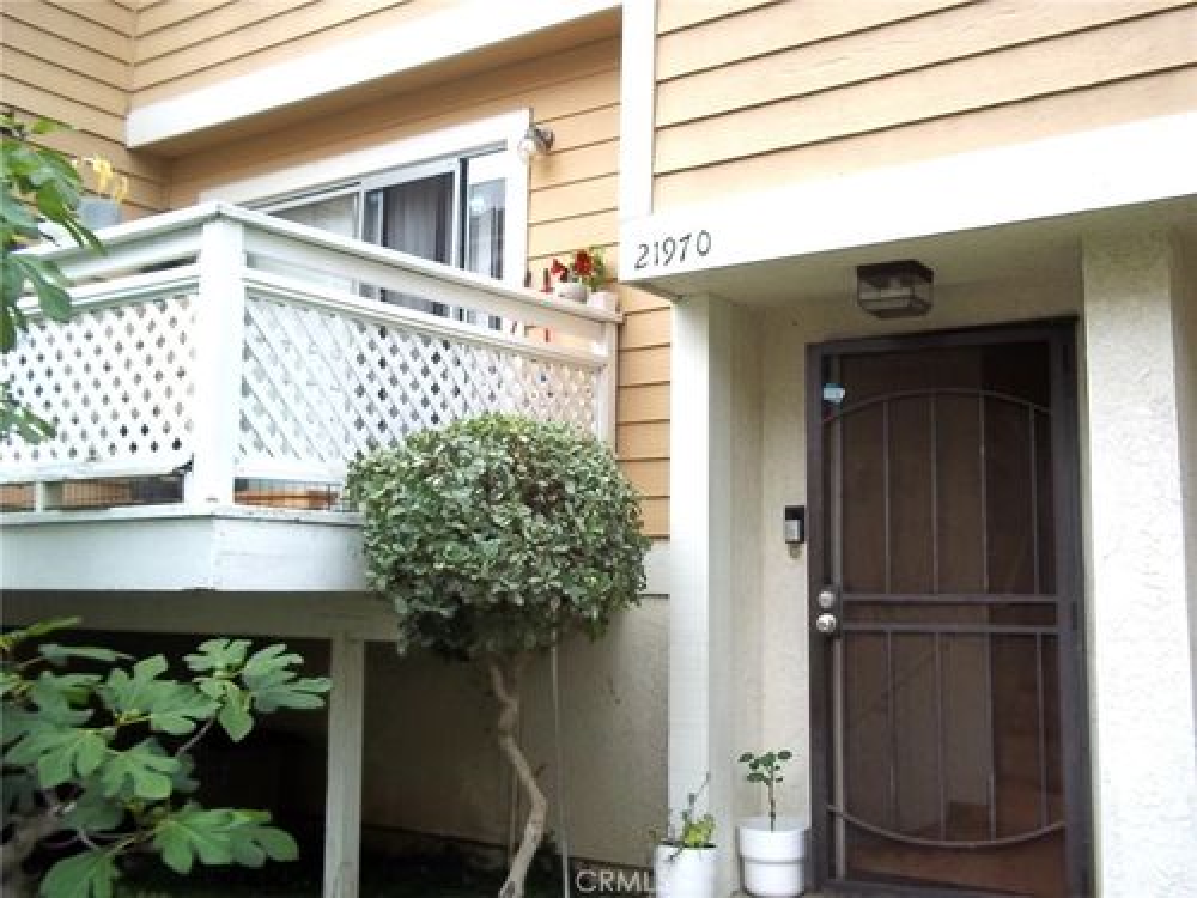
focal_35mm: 36
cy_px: 449
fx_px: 1245
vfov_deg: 39.7
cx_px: 598
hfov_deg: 51.4
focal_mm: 6.5
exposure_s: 1/400
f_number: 3.1
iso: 80
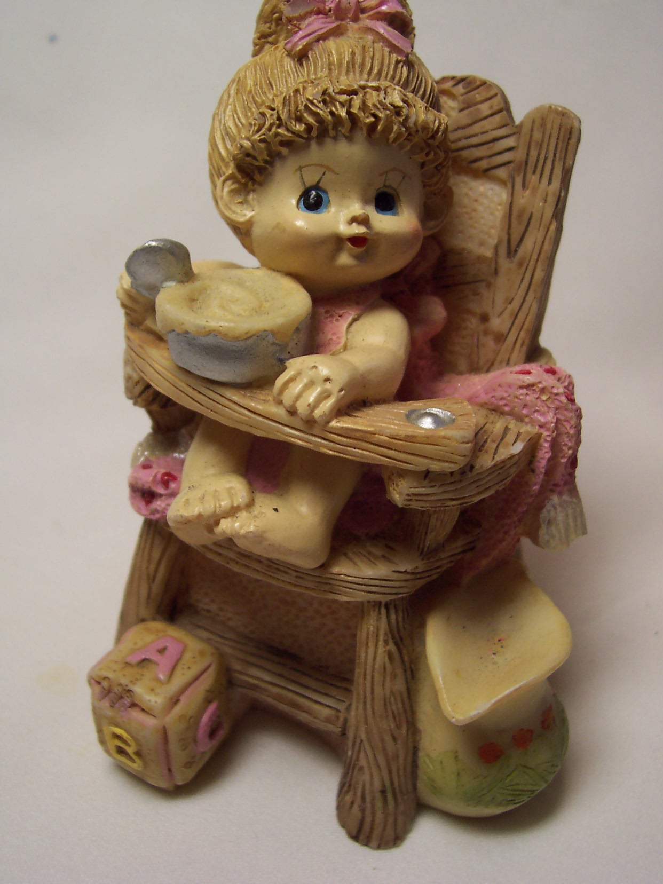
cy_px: 442
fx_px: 945
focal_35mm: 37
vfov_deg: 50.1
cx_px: 332
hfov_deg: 38.7
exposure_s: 1/60
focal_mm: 5.6
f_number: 2.8
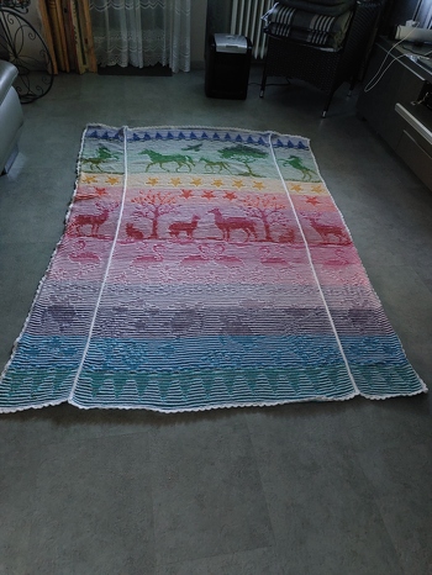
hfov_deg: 56.9
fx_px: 399
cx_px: 216
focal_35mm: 24
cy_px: 288
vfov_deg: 71.6
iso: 500
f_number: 1.8
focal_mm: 5.23
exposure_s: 1/33
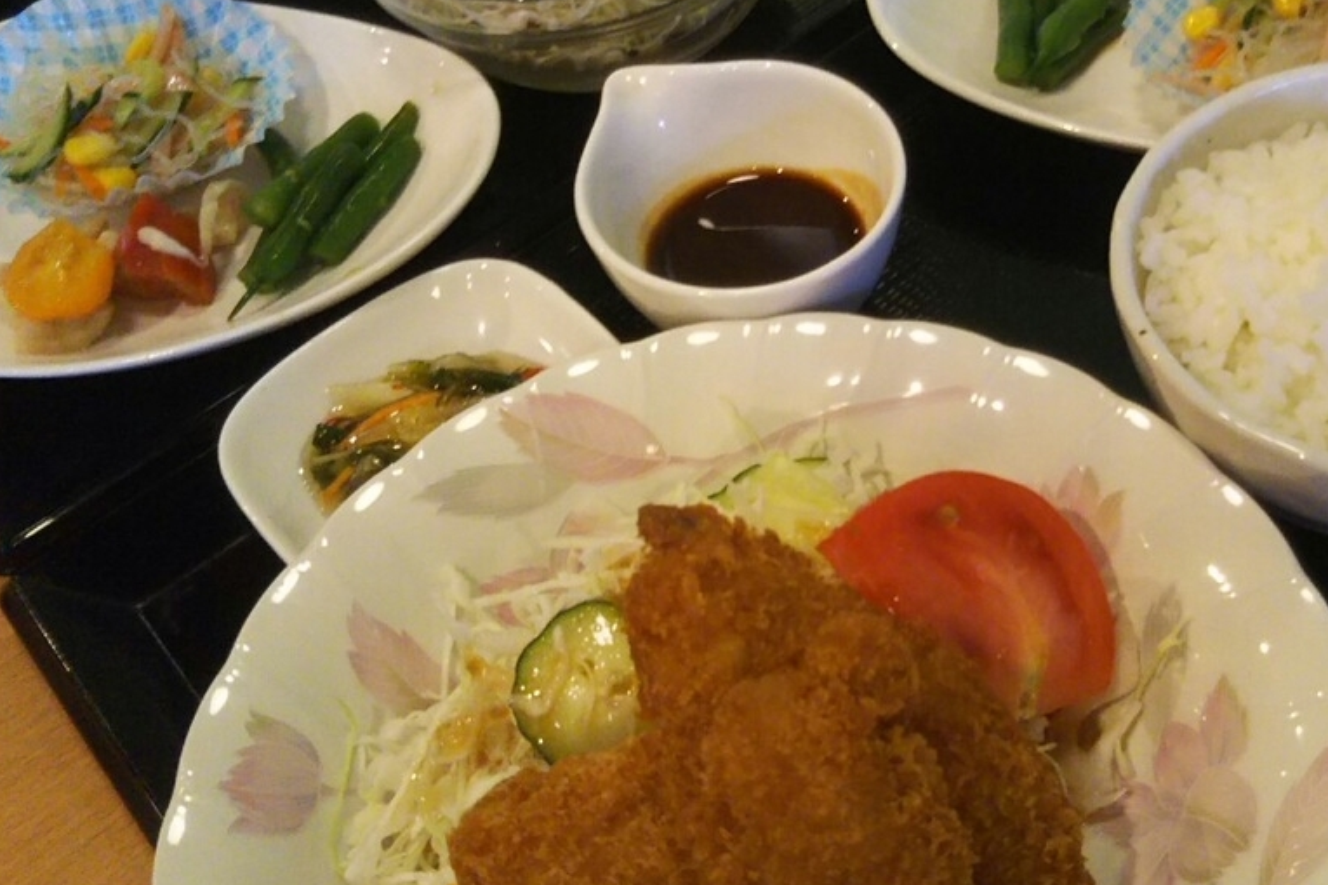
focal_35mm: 49
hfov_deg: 39.8
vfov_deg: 27.5
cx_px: 893
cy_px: 355
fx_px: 1807
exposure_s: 1/40
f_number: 2.2
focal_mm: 4
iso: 160
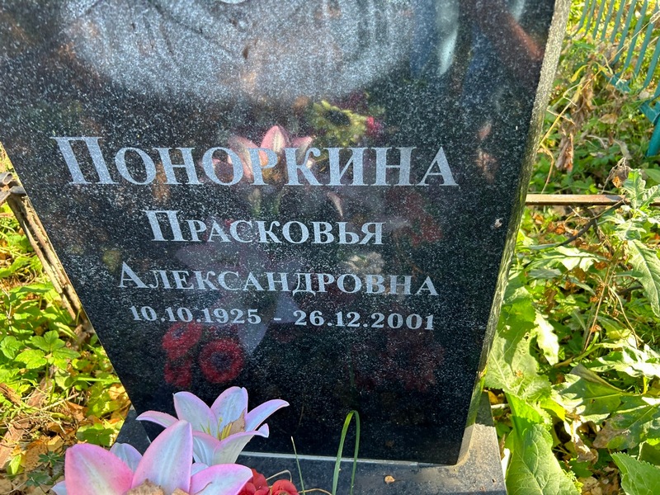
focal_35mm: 26
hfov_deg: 67.3
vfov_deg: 53.1
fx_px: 496
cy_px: 248
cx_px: 330
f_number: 1.5
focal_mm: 5.7
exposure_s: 1/121
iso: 64
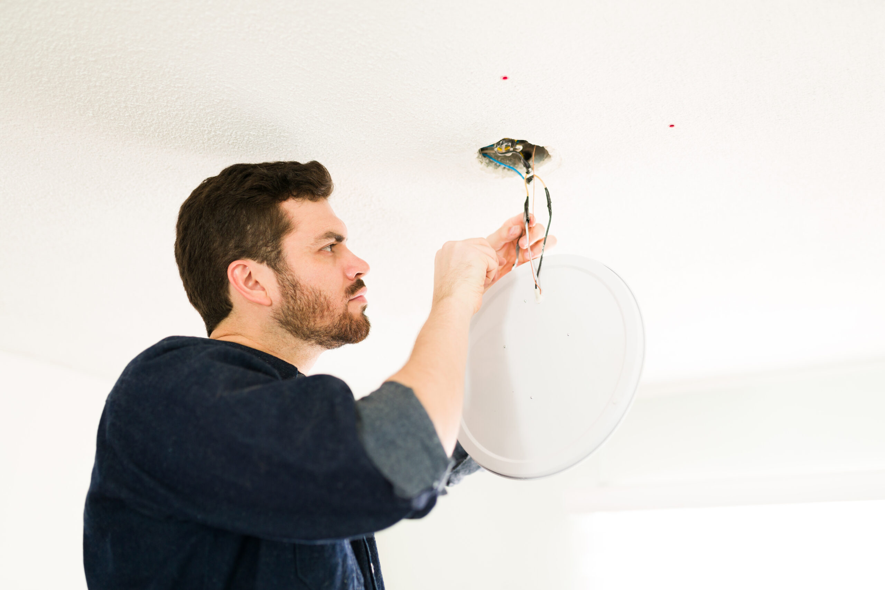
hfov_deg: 54.4
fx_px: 861
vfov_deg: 37.9
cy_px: 295
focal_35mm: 35
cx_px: 442
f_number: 1.8
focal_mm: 35
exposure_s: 1/100
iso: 500
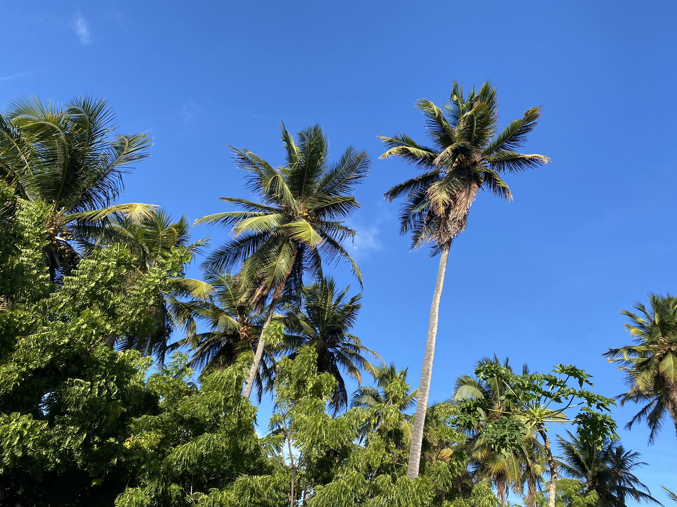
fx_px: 508
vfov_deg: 53.1
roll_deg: -8.6
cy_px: 254
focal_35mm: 26
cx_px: 338
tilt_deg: +33.4
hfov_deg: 67.3
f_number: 1.8
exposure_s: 1/1565
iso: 32
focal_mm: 4.25
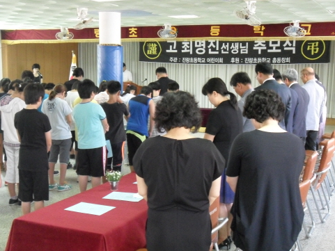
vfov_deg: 28.0
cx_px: 167
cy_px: 126
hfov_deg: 36.8
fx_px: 503
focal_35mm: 52
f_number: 4.3
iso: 640
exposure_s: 1/30
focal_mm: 9
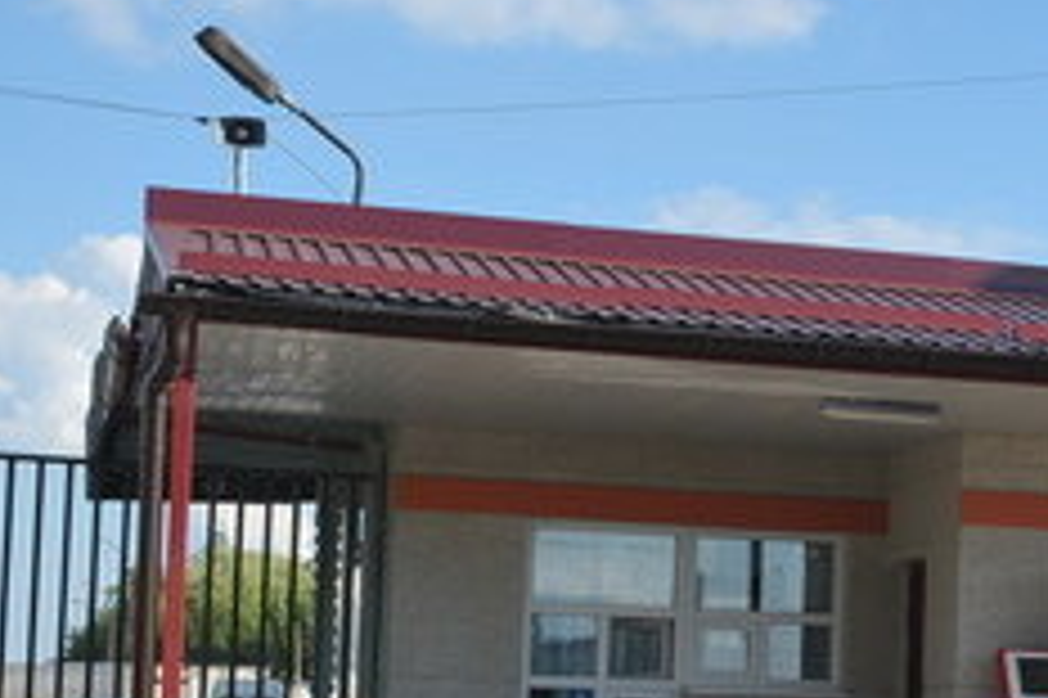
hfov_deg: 19.4
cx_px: 1304
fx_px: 2863
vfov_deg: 13.8
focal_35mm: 98
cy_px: 527
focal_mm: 23
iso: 200
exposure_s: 1/500
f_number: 5.6
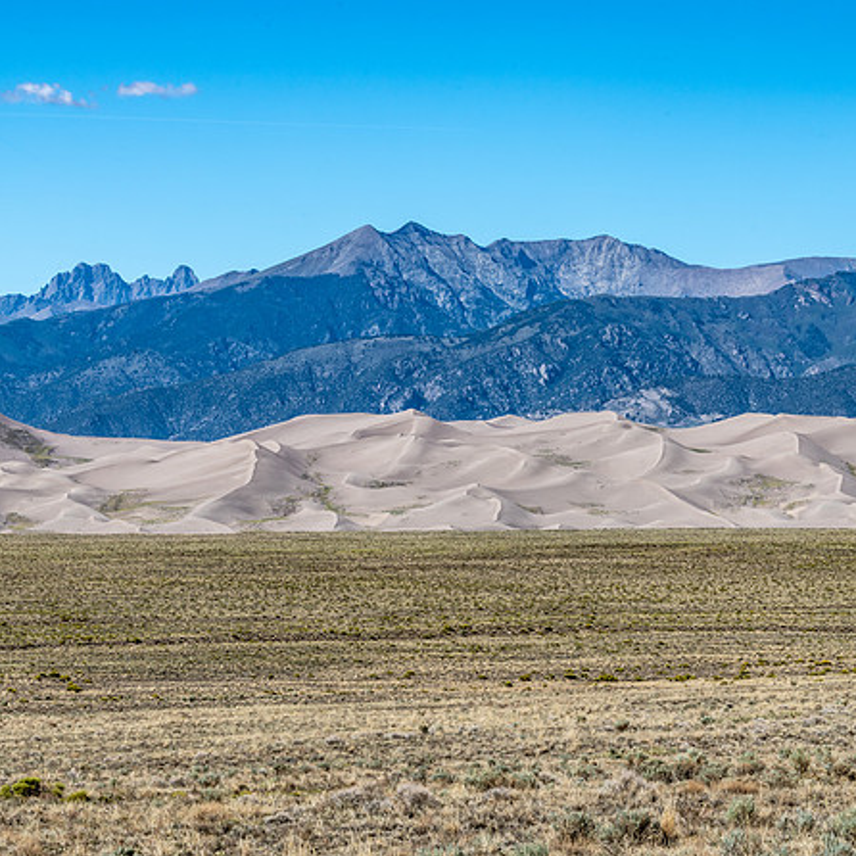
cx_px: 383
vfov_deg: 12.2
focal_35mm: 143
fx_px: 4001
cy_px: 428
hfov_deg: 12.2
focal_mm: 110
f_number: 16
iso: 64
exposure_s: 1/20
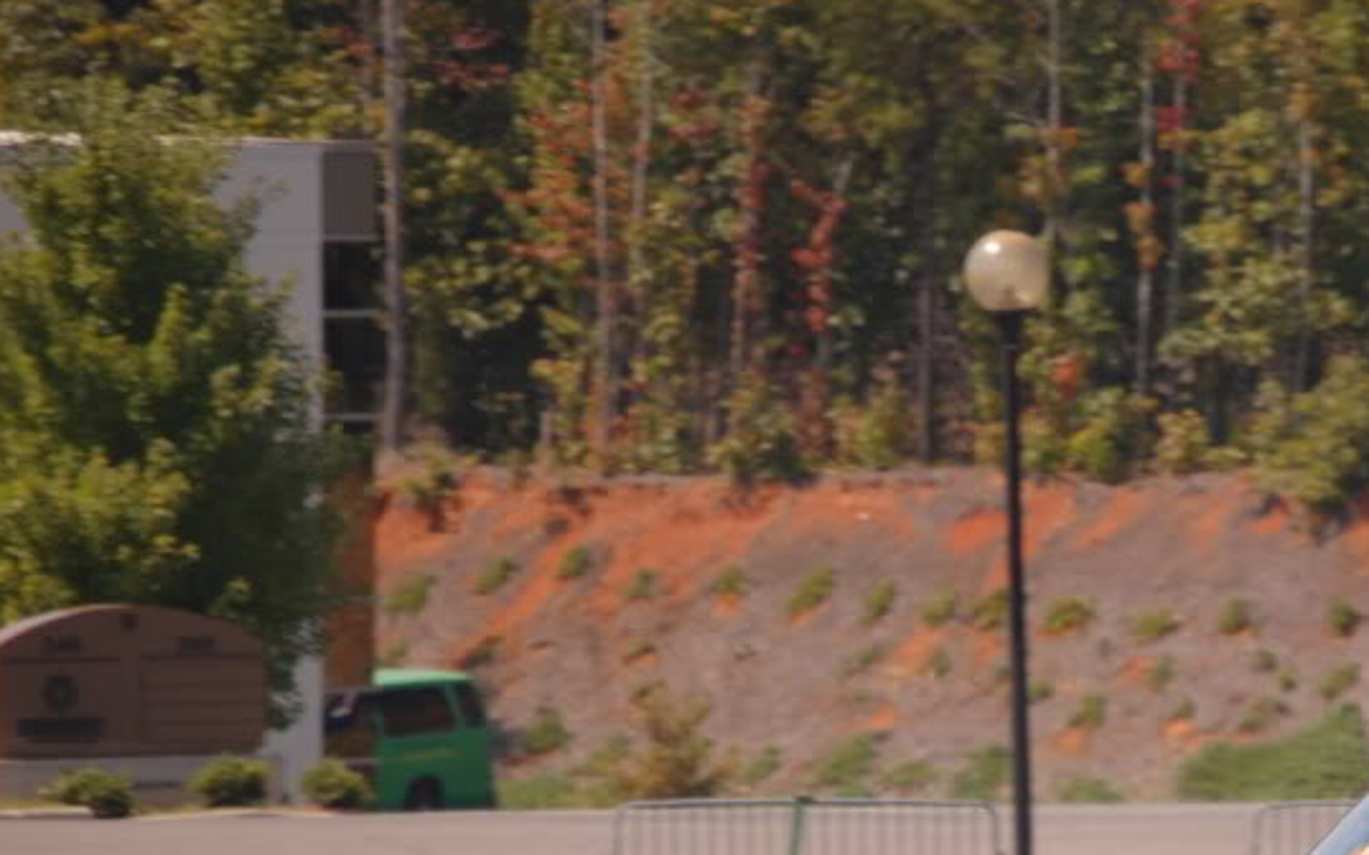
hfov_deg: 3.6
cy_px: 850
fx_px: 21672
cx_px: 1075
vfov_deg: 2.3
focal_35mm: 581
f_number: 6.3
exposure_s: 1/640
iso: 200
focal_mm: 200
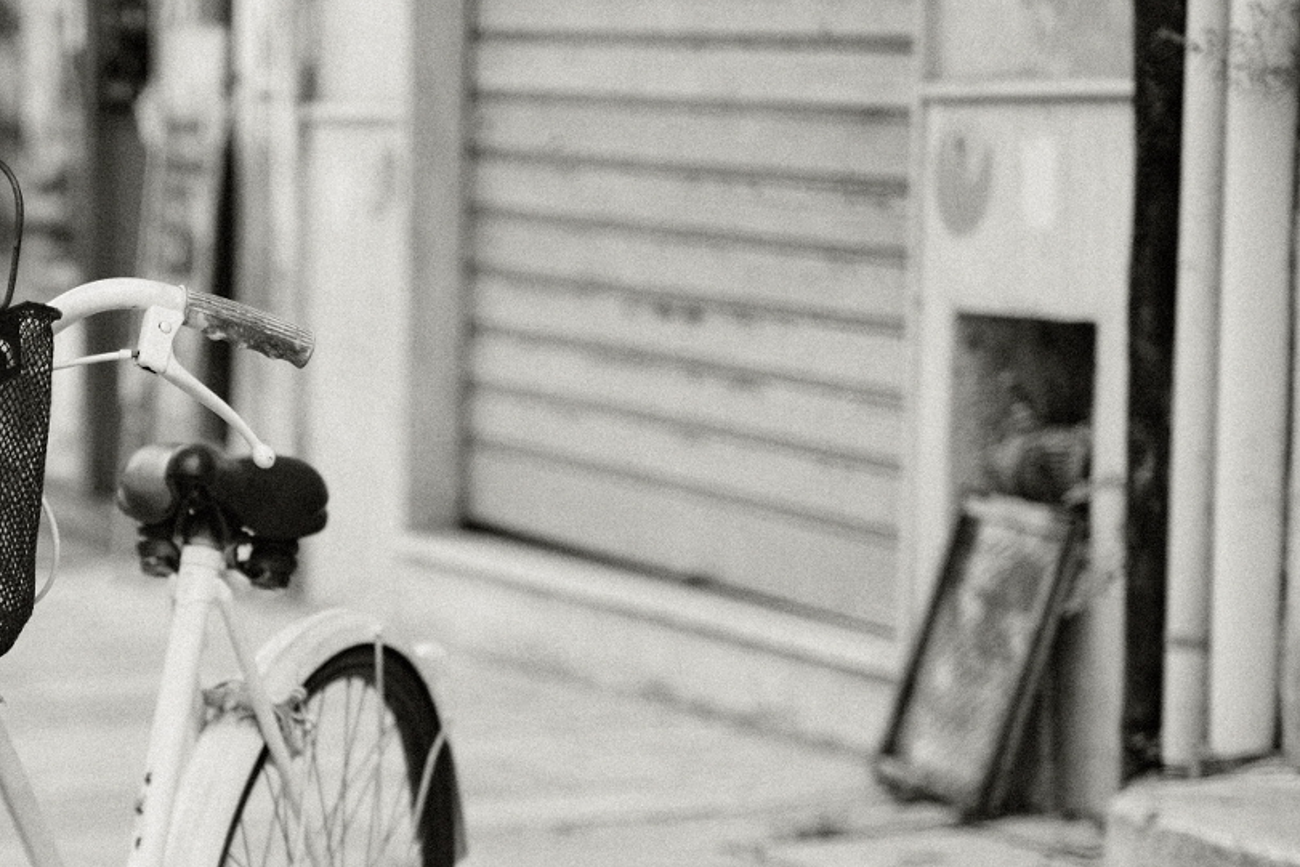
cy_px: 840
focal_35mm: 116
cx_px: 80
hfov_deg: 17.3
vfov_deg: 11.7
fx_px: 4189
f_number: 1.4
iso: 320
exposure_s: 1/2400
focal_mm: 35
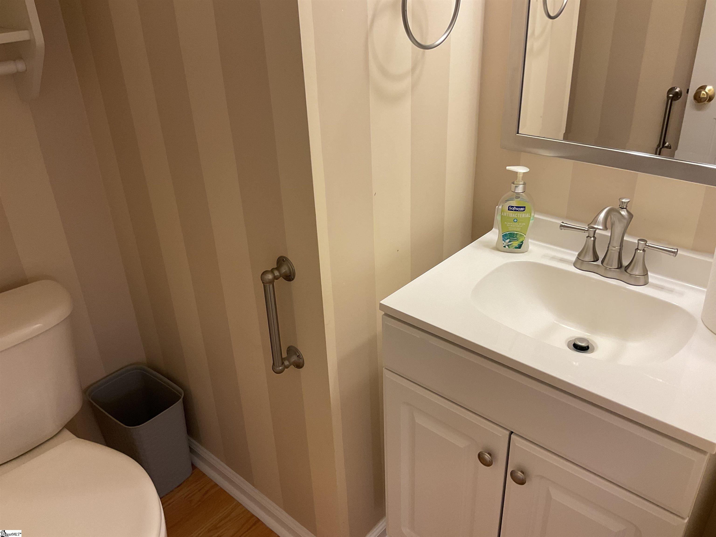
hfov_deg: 61.7
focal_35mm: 29
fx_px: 600
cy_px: 268
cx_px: 358
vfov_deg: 48.2
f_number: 1.8
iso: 50
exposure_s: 1/60
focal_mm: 3
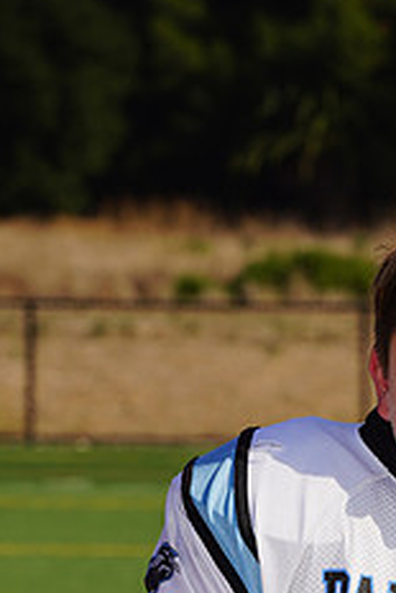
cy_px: 662
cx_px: 406
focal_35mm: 552
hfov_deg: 2.5
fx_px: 9094
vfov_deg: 3.7
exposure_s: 1/250
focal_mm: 221
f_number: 14
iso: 100
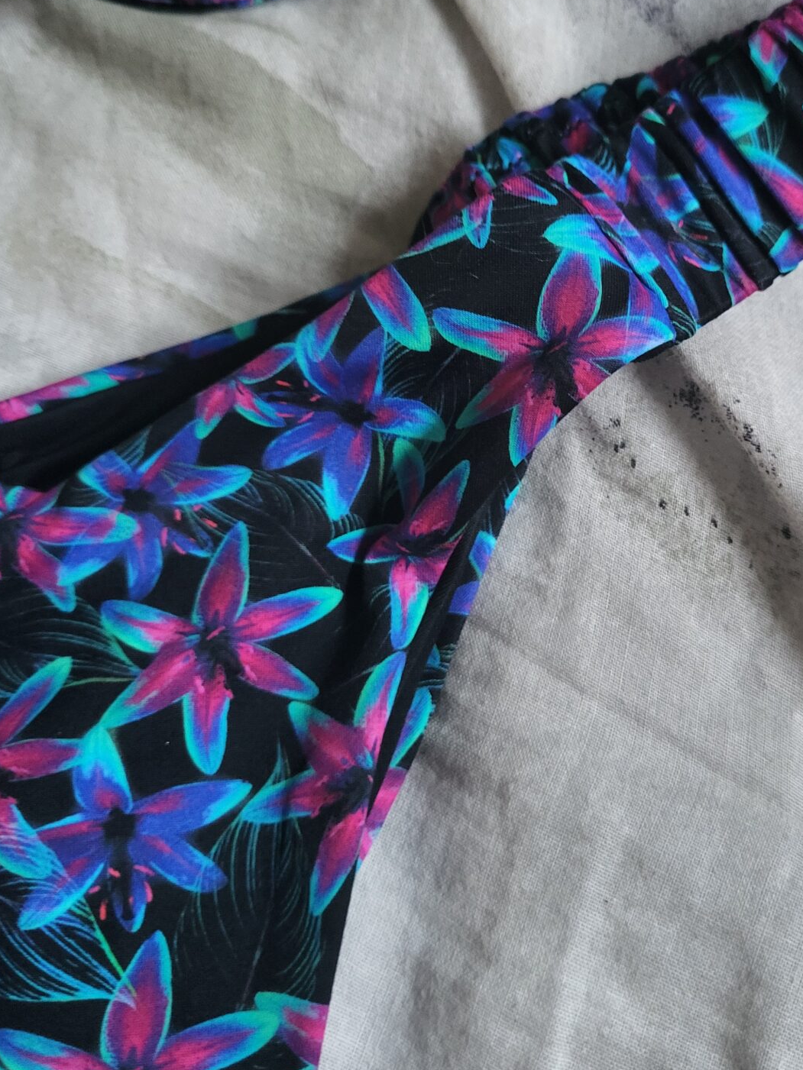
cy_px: 380
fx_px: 1175
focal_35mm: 38
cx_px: 555
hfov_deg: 37.2
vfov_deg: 48.4
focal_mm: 5.4
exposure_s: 1/30
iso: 640
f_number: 1.8
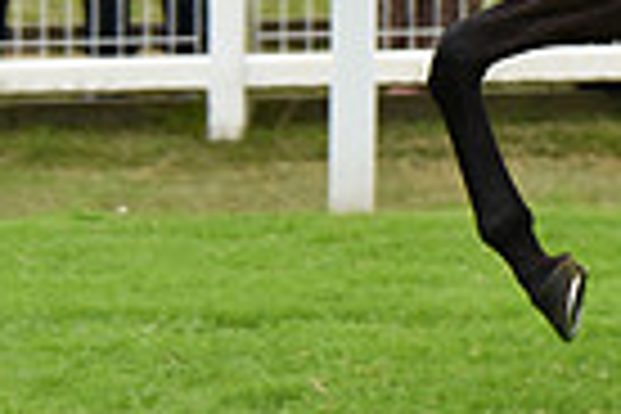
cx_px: 1251
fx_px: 7969
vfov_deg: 3.0
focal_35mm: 462
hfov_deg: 4.4
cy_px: -367
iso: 1000
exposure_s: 1/2000
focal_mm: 110
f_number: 4.5
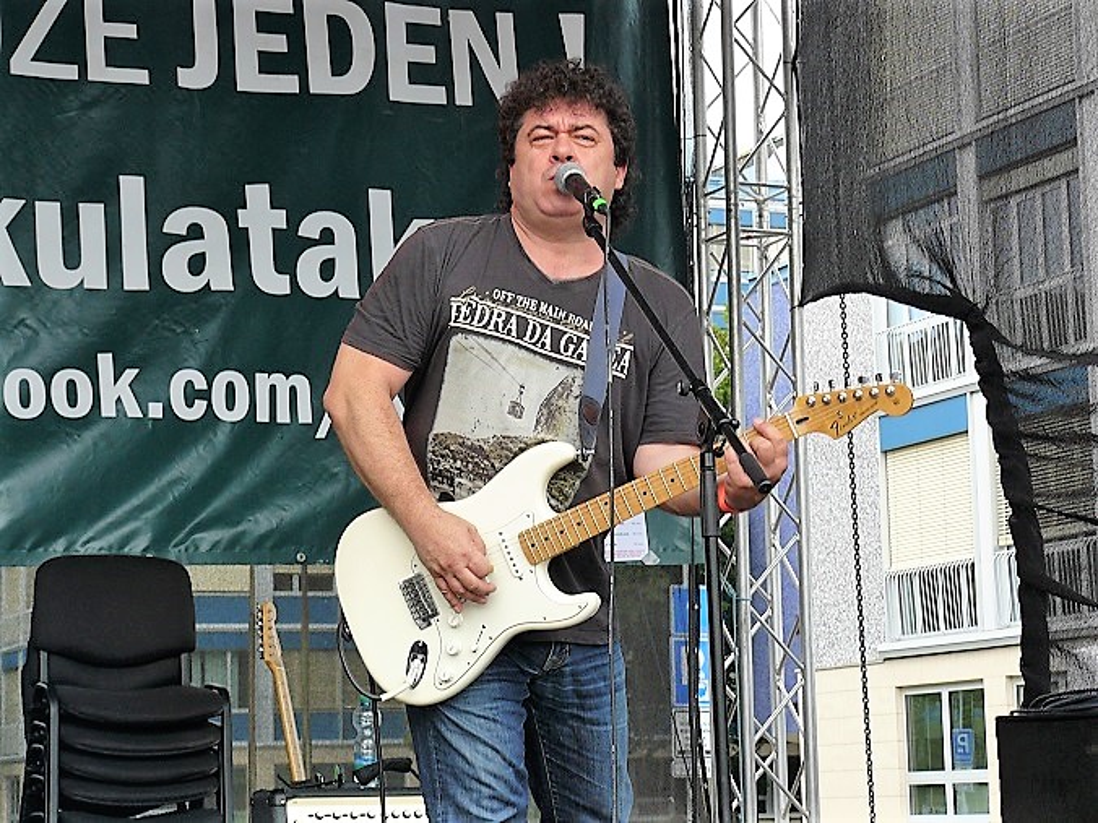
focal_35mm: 89
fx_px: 2823
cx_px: 549
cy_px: 412
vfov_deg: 16.6
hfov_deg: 22.0
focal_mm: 14.9
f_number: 4
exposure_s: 1/160
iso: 100
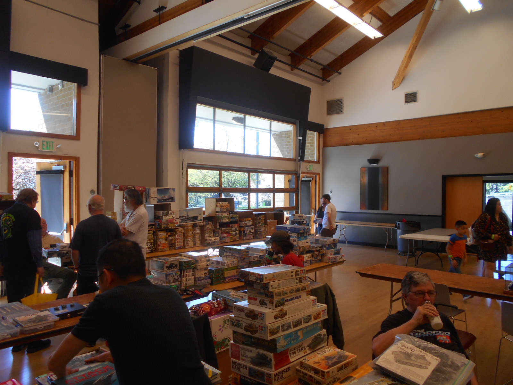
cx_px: 256
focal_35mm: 26
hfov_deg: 67.3
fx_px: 385
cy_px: 192
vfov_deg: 53.1
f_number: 3.2
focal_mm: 4.6
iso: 80
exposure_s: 1/60
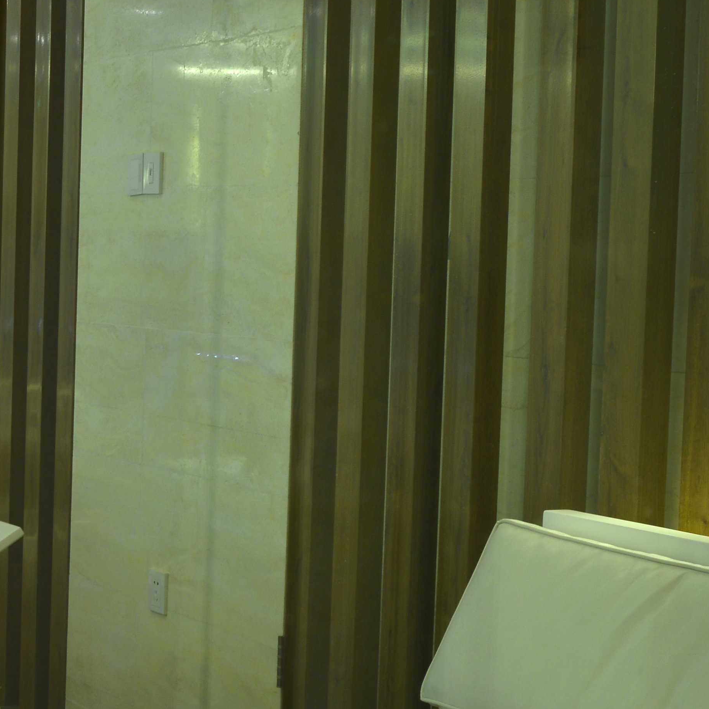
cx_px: -162
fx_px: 2526
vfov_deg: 16.0
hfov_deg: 15.4
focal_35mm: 109
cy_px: 437
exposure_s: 1
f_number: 10
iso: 100
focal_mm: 32
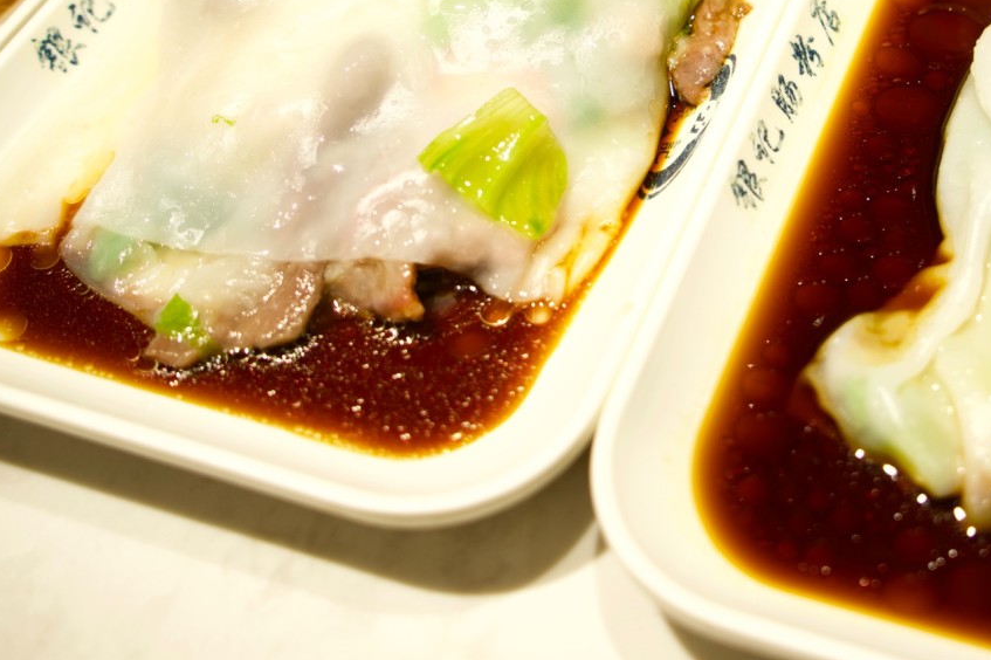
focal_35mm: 53
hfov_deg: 37.2
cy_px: 190
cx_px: 639
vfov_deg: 25.3
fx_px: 1458
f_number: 4
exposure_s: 1/160
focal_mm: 33
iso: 250
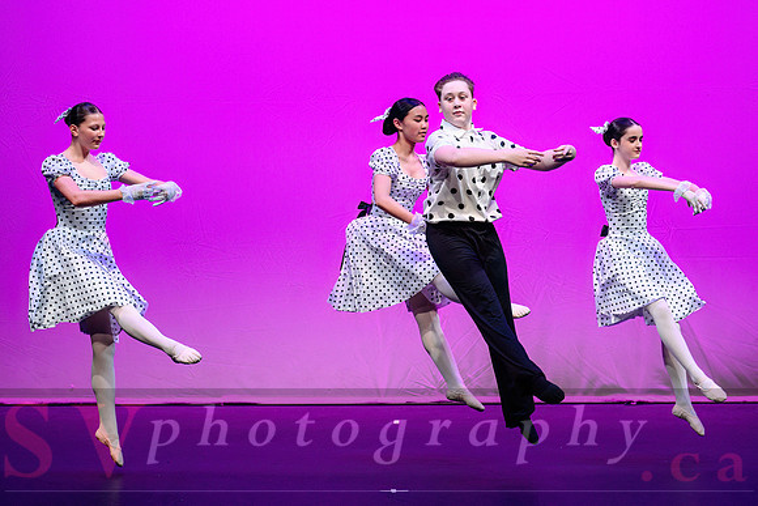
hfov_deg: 11.2
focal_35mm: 184
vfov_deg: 7.5
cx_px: 379
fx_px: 3877
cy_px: 280
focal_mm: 135
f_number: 2.8
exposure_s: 1/800
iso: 1600
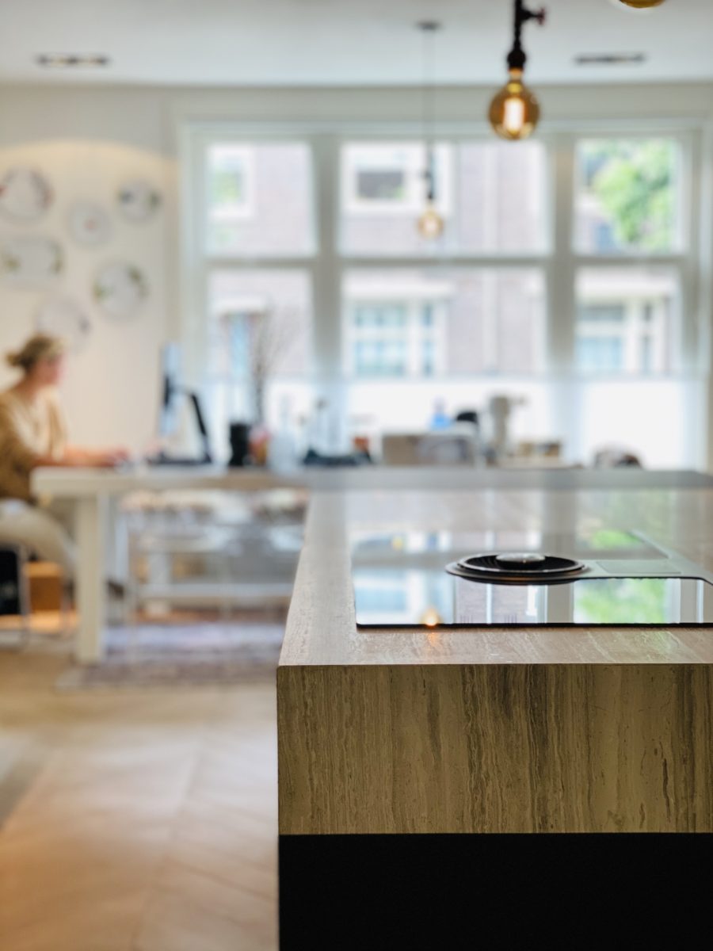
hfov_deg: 28.0
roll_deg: +0.1
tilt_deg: -3.5
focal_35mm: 52
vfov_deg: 36.8
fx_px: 1428
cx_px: 356
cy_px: 476
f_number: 2
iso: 200
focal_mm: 6
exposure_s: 1/100
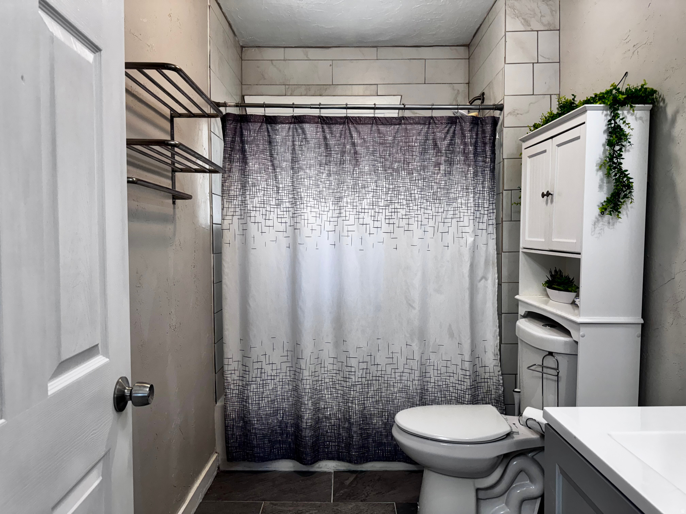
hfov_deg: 71.6
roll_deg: -0.3
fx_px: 476
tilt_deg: -2.8
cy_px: 257
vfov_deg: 56.8
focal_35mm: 24
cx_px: 343
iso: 125
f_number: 1.78
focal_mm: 6.76
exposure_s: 1/120
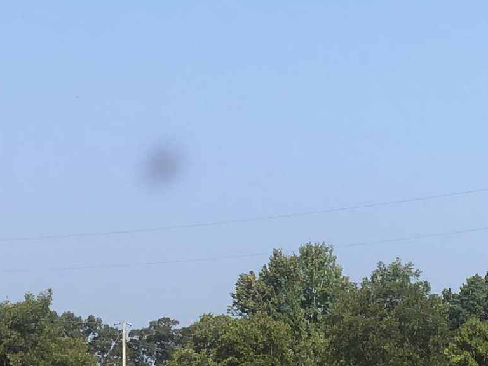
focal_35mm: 208
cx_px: 745
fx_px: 2932
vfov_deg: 7.1
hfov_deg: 9.2
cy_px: 416
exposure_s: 1/813
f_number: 2.4
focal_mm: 6
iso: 16
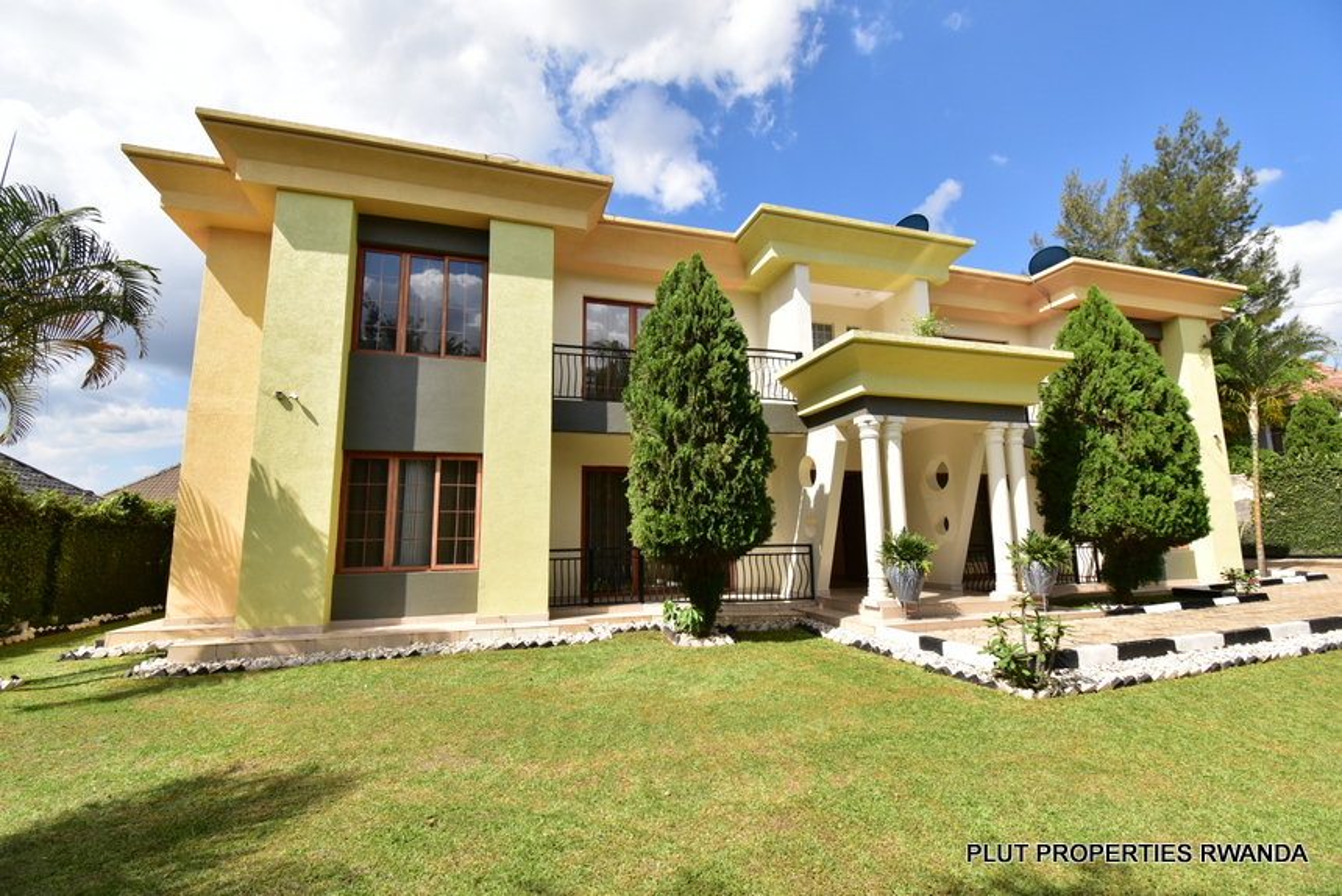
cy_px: 448
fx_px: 559
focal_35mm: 15
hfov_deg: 100.4
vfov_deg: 77.4
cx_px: 671
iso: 800
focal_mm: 10
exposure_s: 1/1250
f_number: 8
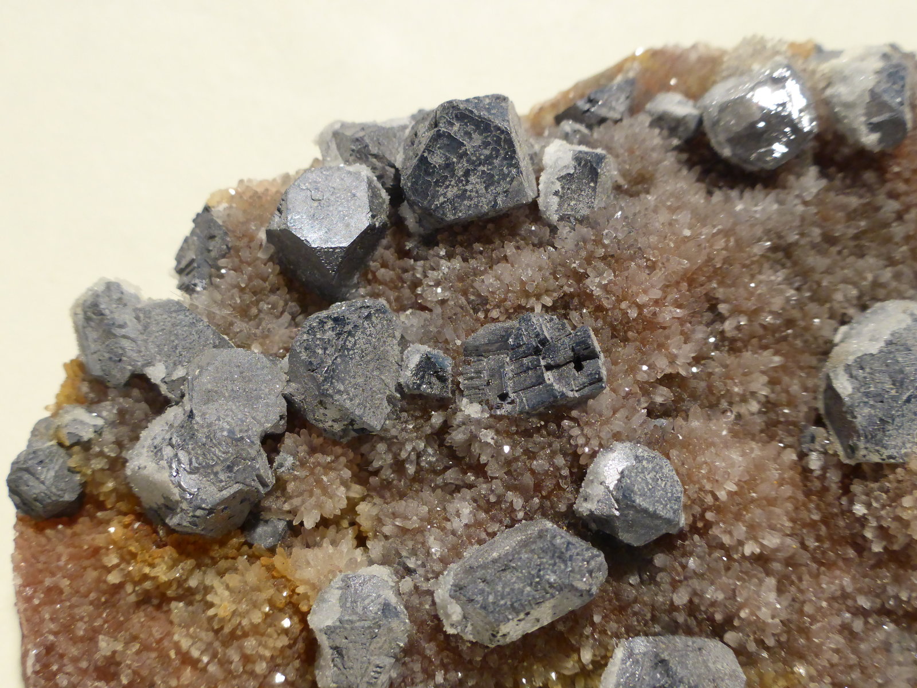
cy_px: 344
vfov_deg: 31.5
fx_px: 1219
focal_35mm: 46
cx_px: 458
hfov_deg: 41.2
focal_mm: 7.9
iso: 400
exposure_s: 1/20
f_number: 4.1
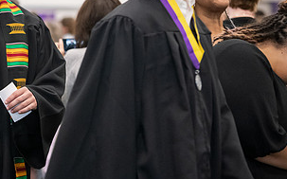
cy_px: 4
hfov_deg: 9.7
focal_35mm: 215
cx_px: 15
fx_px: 1681
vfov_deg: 6.1
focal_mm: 110
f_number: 3.2
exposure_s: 1/200
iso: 3200
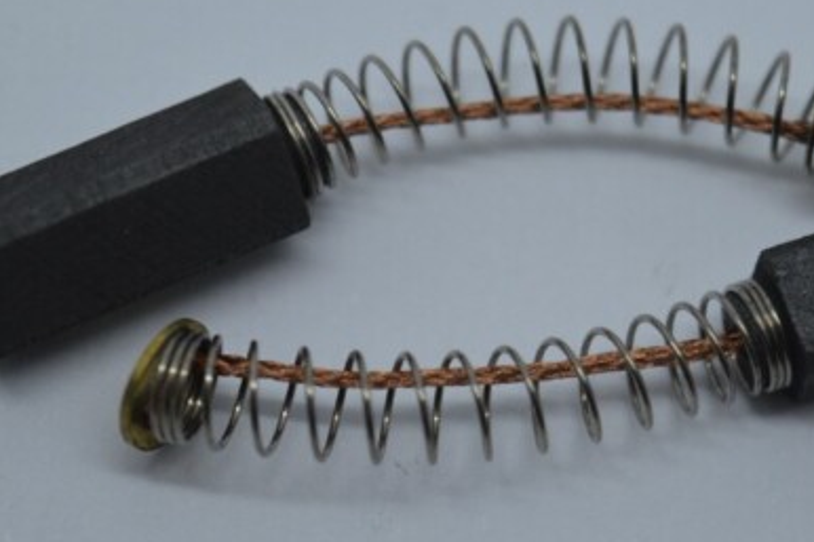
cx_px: 485
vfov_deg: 8.9
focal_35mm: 154
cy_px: 258
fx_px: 3479
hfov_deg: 13.3
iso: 320
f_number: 5.6
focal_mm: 55
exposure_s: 1/125
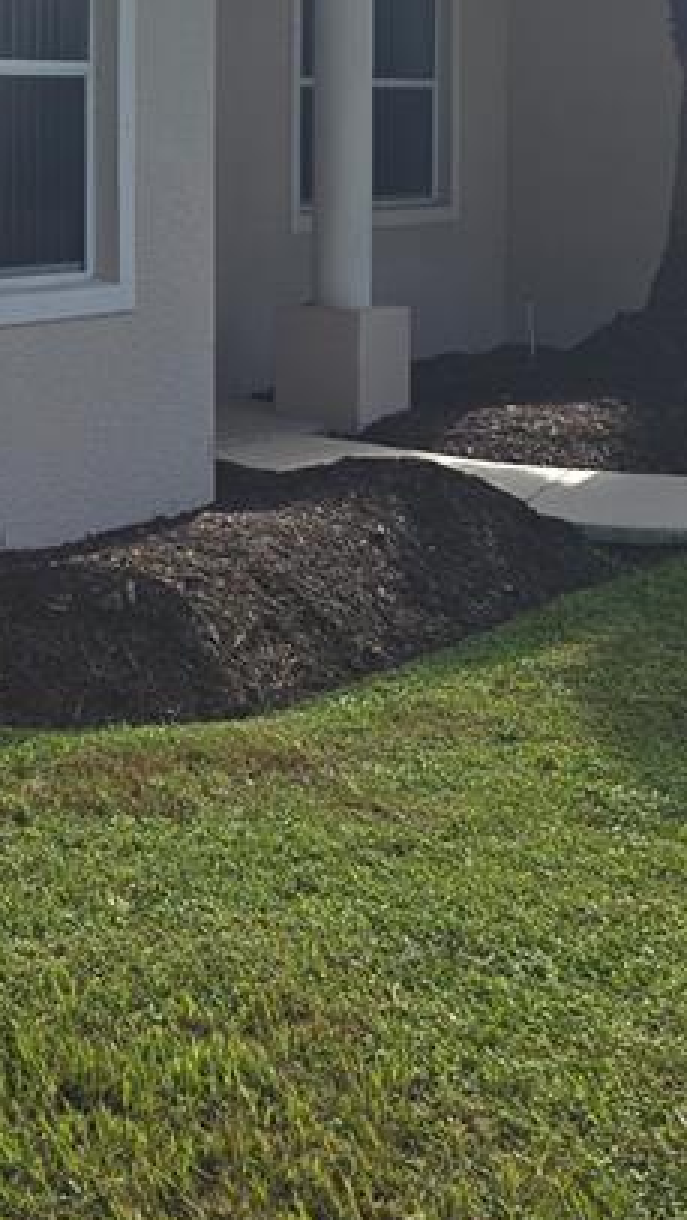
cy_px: 162
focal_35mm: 63
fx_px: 2040
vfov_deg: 32.0
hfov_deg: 18.1
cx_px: -156
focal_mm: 6.3
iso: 12
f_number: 1.7
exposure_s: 1/355
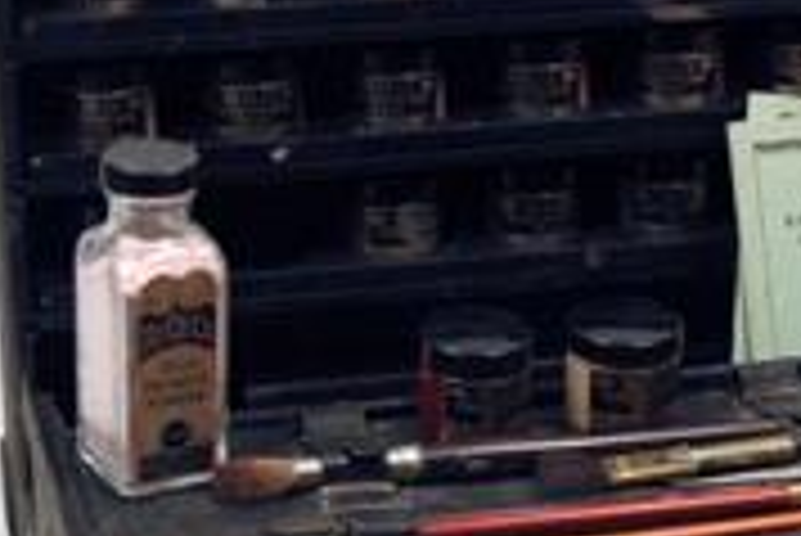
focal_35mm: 143
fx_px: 3184
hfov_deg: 14.3
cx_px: 544
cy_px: 356
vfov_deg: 9.6
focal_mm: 38
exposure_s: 1/80
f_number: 4.5
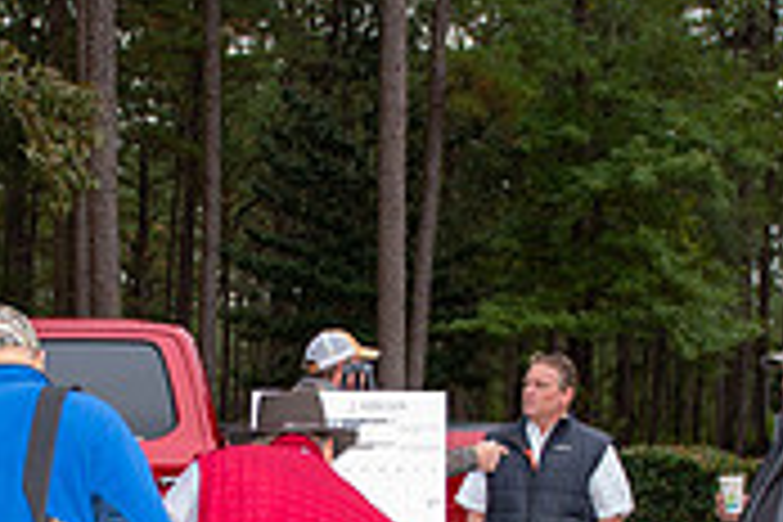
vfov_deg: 16.7
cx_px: 279
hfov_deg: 25.3
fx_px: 1740
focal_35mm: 80
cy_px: 518
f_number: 3.5
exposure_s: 1/160
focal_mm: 24
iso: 400
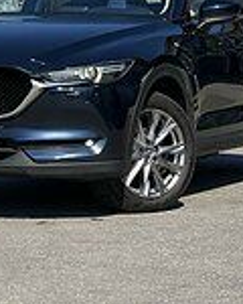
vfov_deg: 10.8
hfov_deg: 8.7
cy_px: 52
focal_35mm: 178
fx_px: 1600
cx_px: 73
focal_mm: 9
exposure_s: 1/742
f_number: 2.8
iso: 32
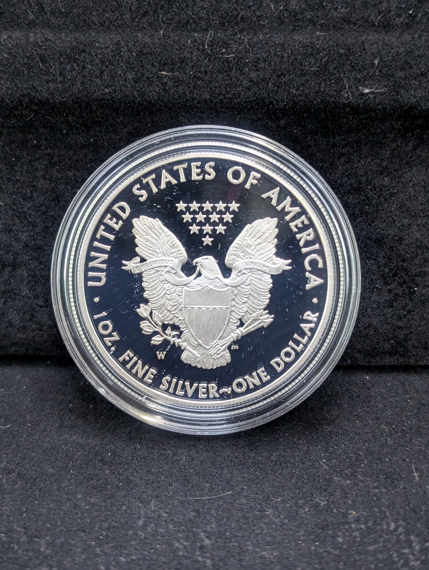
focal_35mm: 49
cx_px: 214
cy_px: 285
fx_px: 808
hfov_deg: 29.7
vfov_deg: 38.9
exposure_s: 1/65.8
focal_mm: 6.9
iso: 436
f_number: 1.68
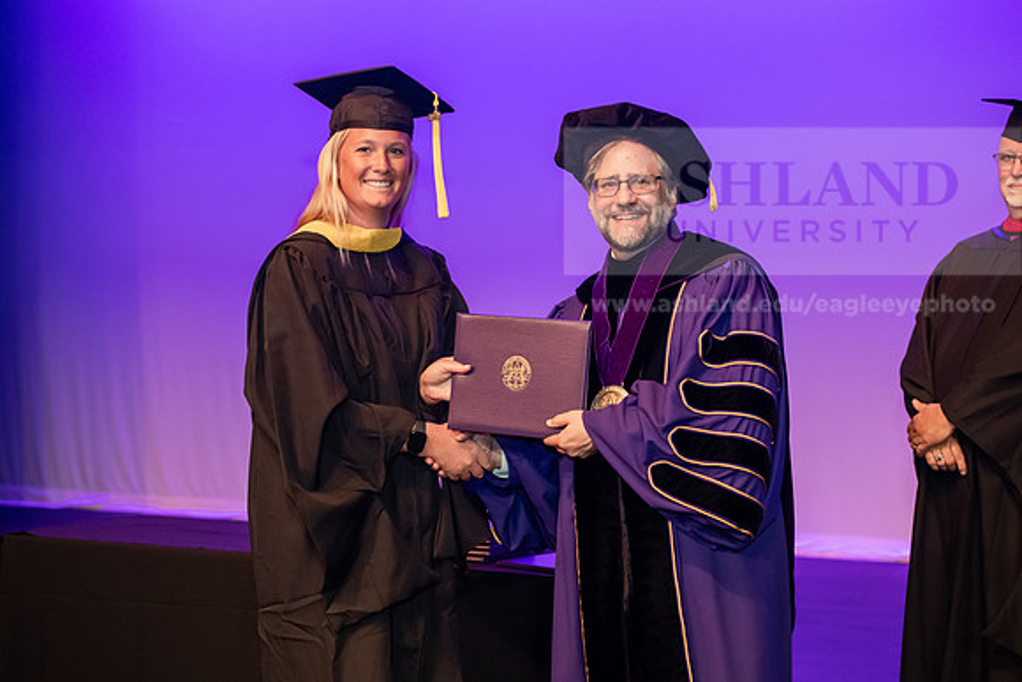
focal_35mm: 70
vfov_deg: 19.5
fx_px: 1988
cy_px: 341
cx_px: 511
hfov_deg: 28.8
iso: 3200
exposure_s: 1/200
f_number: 4
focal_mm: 70
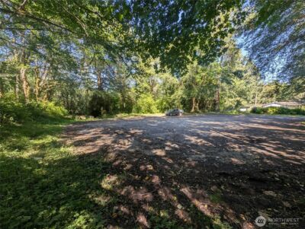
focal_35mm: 12
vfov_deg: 94.6
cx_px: 152
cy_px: 114
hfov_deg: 110.5
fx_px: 106
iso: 39
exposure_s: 1/237
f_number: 1.95
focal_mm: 2.23
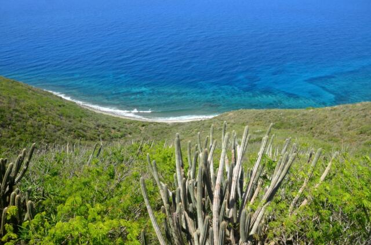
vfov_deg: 47.7
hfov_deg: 67.5
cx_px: 186
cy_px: 122
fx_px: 277
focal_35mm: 27
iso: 200
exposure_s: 1/80
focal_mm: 18
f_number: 18
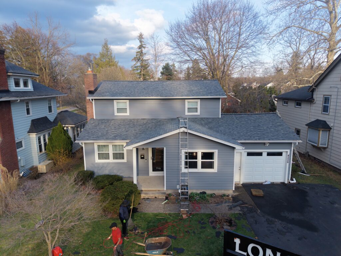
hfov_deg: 73.9
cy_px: 128
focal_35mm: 23
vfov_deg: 58.9
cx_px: 170
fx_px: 227
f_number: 1.8
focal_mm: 8.67
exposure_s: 1/400
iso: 100
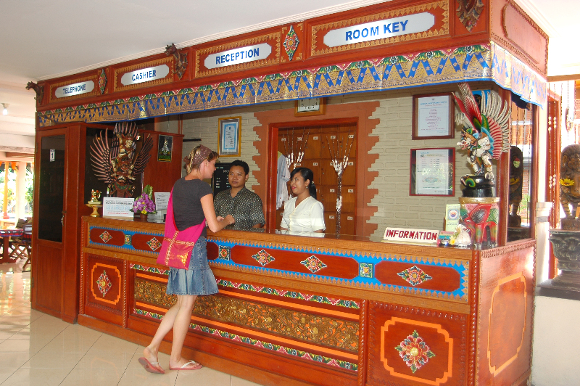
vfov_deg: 39.9
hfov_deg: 57.3
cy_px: 193
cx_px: 290
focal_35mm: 33
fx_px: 531
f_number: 4
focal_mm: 22
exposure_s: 1/25
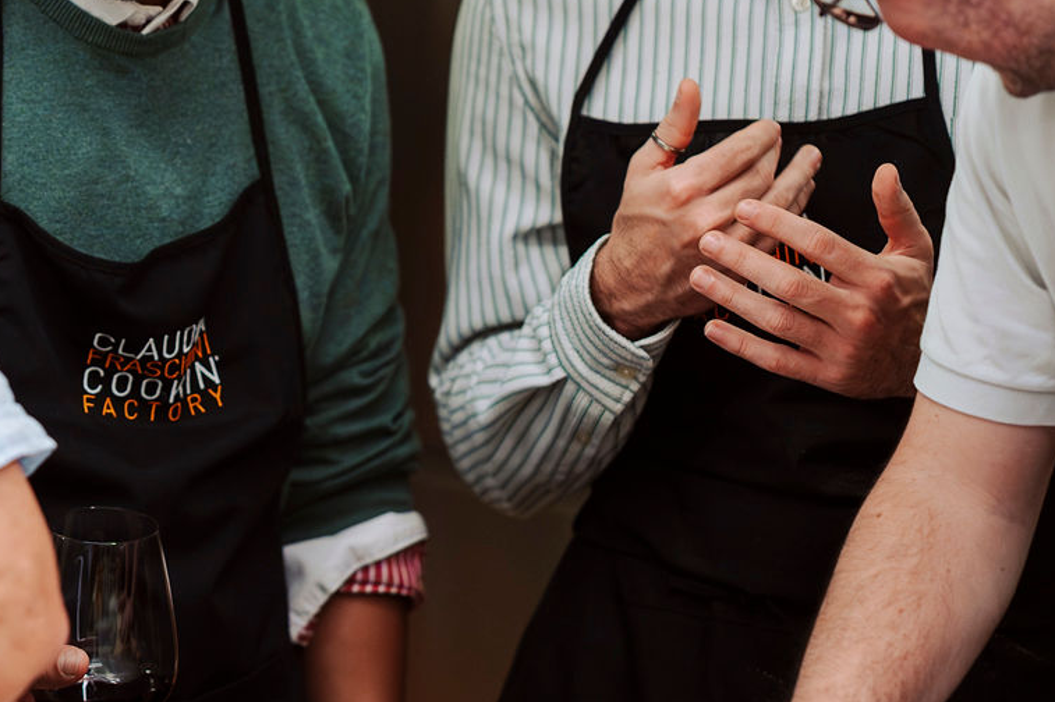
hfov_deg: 8.9
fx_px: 6737
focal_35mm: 230
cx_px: 47
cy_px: 274
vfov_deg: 6.0
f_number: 1.6
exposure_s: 1/1000
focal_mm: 85
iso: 2000
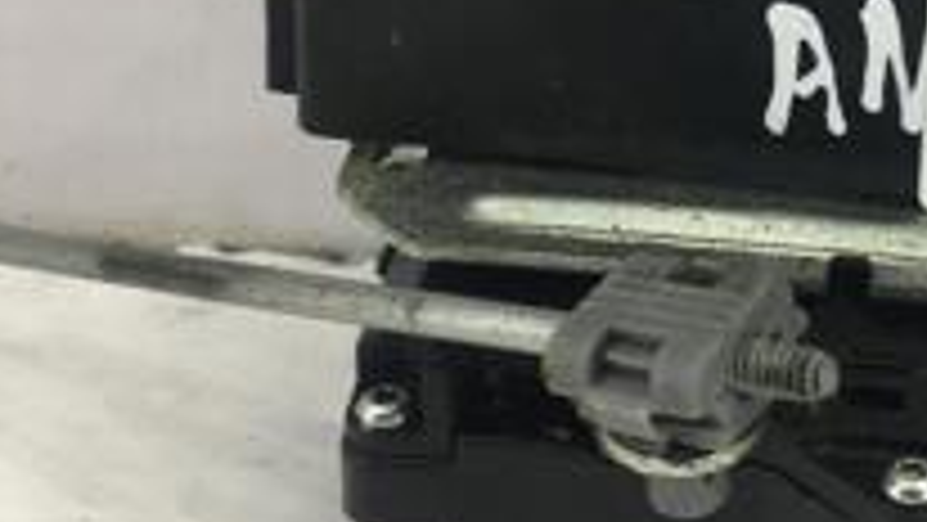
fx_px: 2409
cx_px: 968
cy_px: 9
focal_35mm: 98
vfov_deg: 12.2
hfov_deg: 20.9
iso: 32
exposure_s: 1/50
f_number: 2.2
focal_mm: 4.15
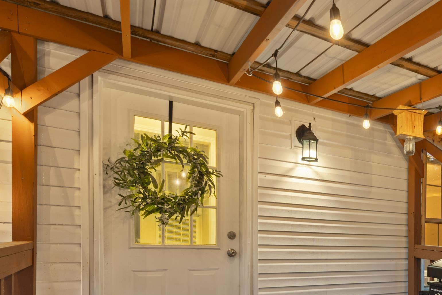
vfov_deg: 46.1
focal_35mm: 27
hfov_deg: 62.0
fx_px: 329
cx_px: 354
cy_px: 230
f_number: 5.6
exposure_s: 1/2
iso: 320
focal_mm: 11
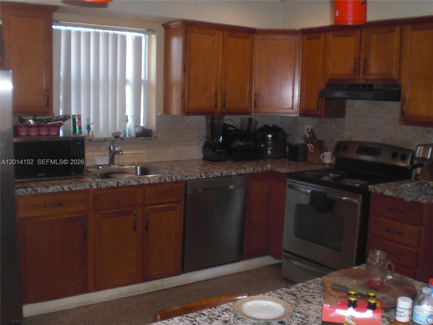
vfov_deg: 37.7
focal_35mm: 38
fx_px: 475
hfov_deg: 49.0
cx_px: 216
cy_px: 162
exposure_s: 1/60
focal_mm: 6.3
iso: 200
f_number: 3.1
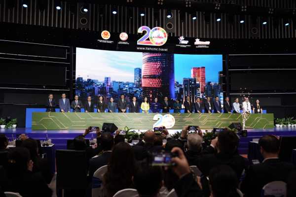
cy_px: 98
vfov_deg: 41.8
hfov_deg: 59.7
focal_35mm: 31
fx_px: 258
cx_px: 148
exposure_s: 1/200
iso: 400
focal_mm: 31.4
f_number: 2.8
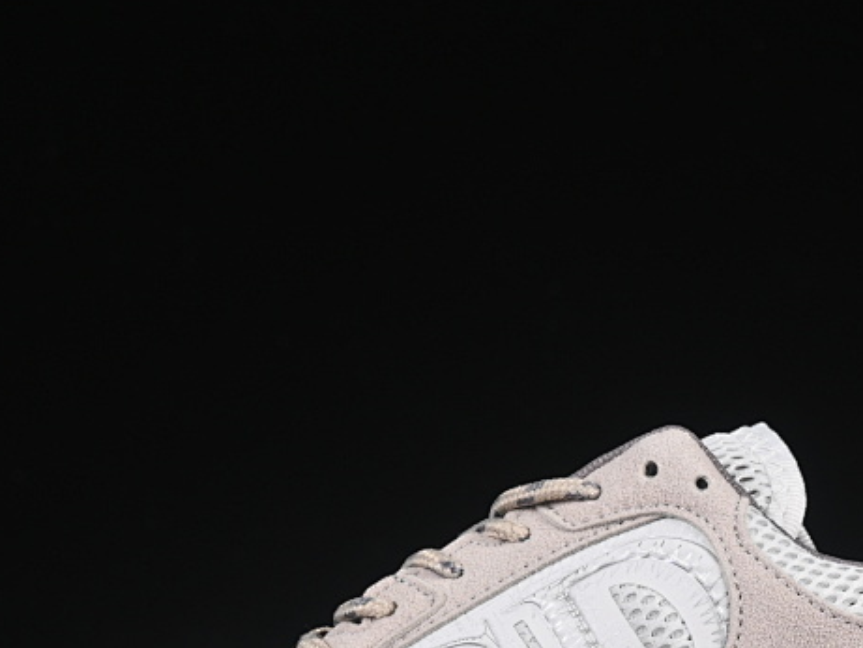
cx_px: 655
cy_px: 605
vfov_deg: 8.8
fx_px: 4214
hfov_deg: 11.7
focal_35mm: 169
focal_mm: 50
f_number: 8
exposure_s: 1/60
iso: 160
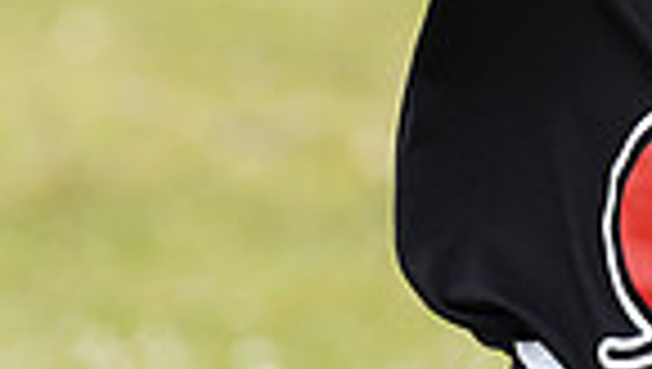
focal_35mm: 637
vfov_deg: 1.9
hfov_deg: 3.4
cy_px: -236
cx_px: 787
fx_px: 11027
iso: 100
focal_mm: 152
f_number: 5.6
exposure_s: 1/250
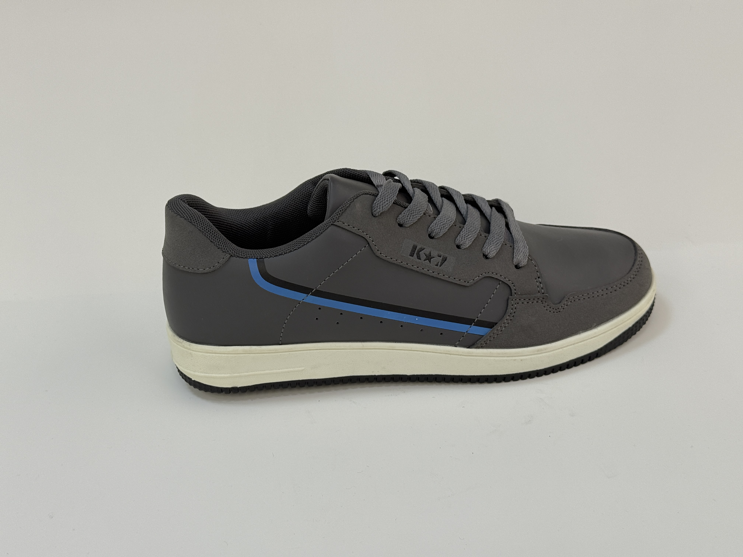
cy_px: 278
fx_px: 1030
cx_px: 372
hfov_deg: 39.7
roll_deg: +4.3
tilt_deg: -32.1
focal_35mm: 48
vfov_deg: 30.3
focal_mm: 6.76
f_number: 1.78
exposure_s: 1/121
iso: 50
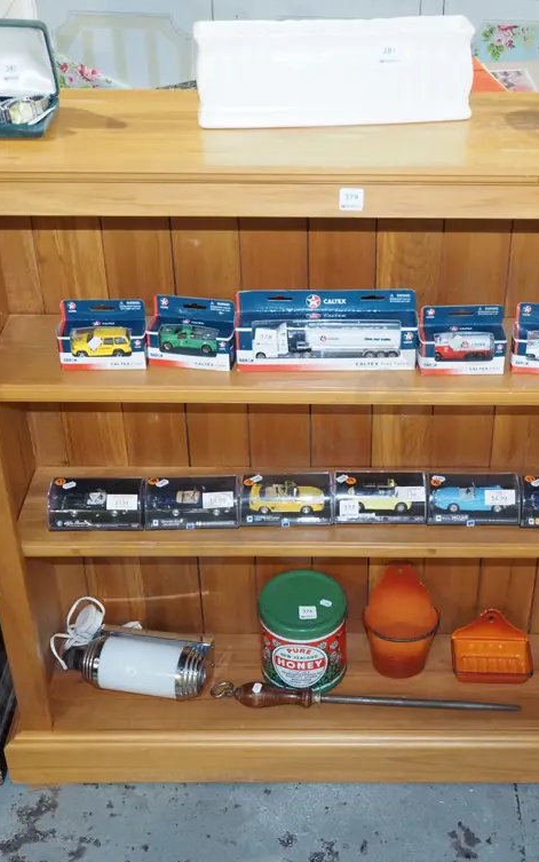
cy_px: 430
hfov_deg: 26.3
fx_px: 1151
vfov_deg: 41.0
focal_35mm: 49
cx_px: 343
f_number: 5.6
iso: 2500
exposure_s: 1/60
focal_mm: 17
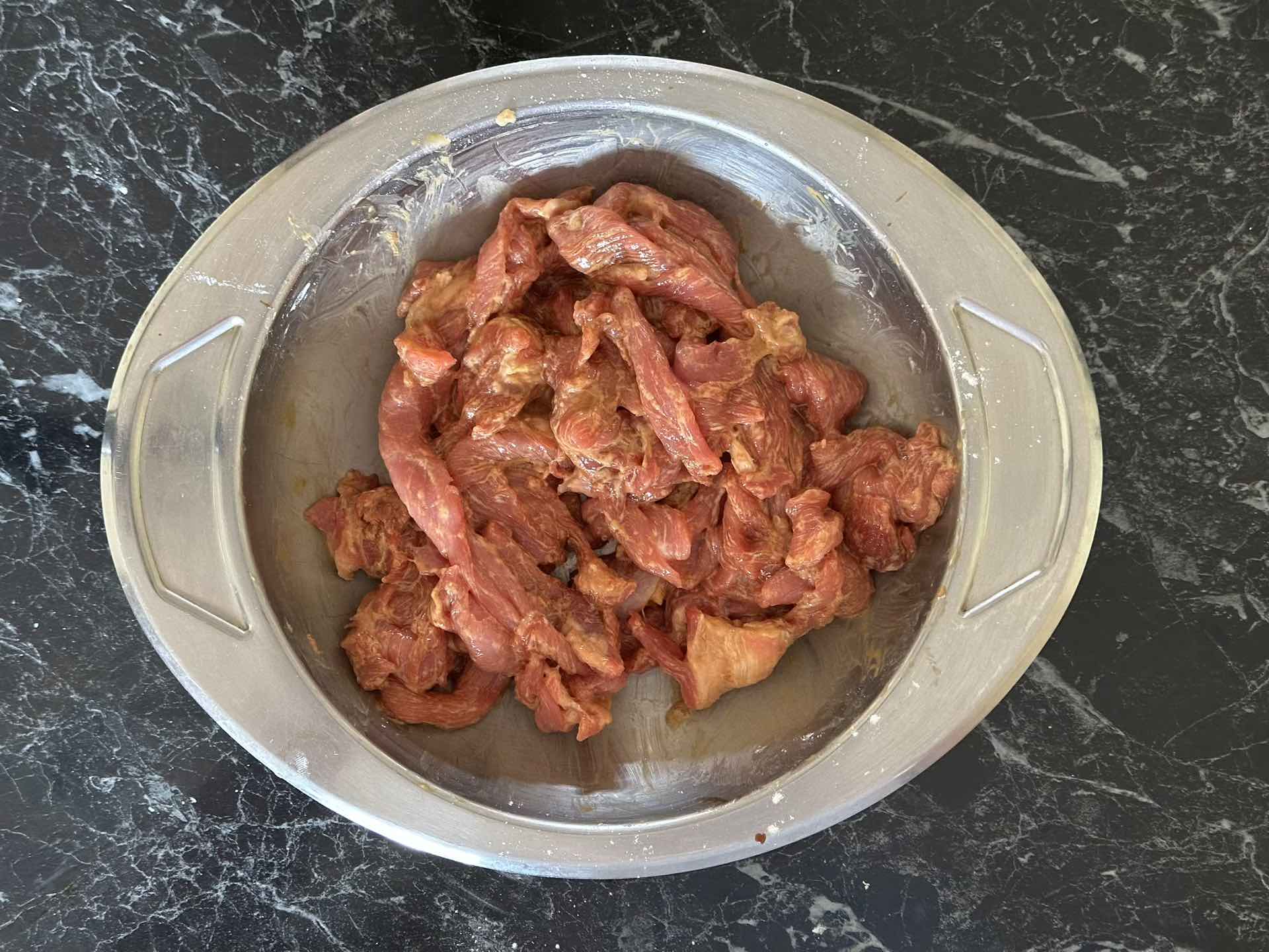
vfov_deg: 30.3
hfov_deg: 39.7
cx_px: 634
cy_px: 476
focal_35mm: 48
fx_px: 1760
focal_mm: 6.86
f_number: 1.78
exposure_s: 1/40
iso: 400
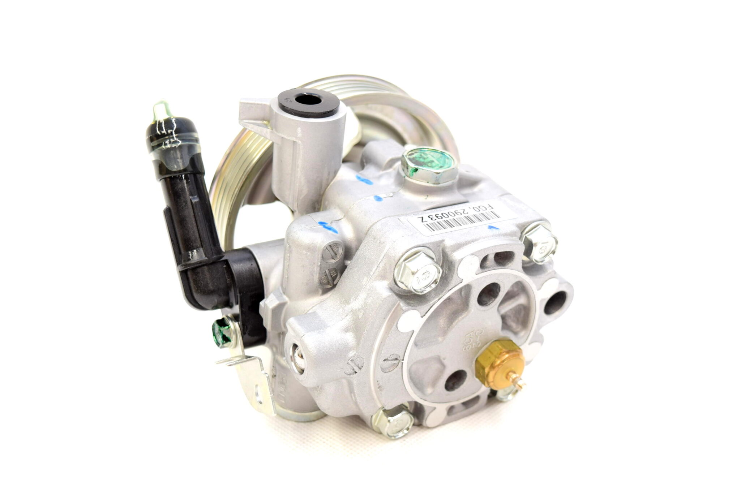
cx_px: 370
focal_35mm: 44
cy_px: 248
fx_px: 896
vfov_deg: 30.9
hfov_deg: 44.9
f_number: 5
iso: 400
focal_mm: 29
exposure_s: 1/100
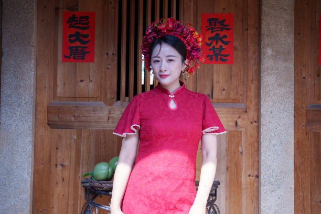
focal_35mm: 35
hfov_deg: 54.4
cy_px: 107
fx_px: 312
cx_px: 160
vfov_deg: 37.9
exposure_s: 1/125
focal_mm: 35
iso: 100
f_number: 4
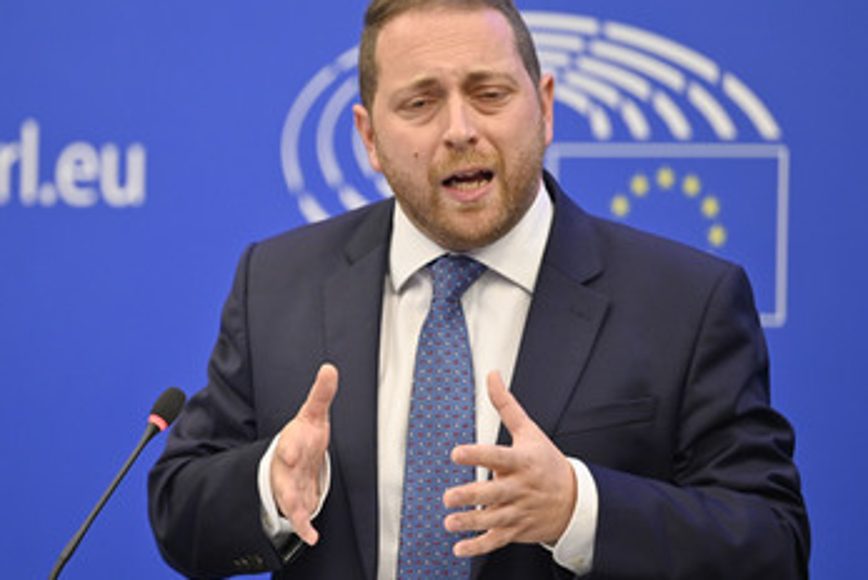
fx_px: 5478
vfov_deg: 6.1
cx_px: 314
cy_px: 302
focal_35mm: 227
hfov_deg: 9.1
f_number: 2.8
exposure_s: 1/320
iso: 2000
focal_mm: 175
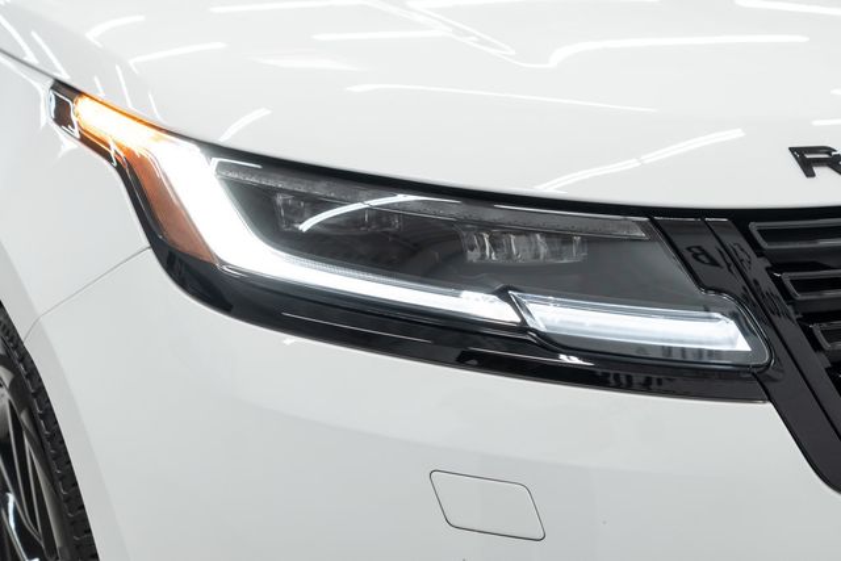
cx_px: 420
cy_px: 280
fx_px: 981
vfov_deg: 31.9
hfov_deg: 46.4
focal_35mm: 42
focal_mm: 28
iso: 250
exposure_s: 1/40
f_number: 3.5
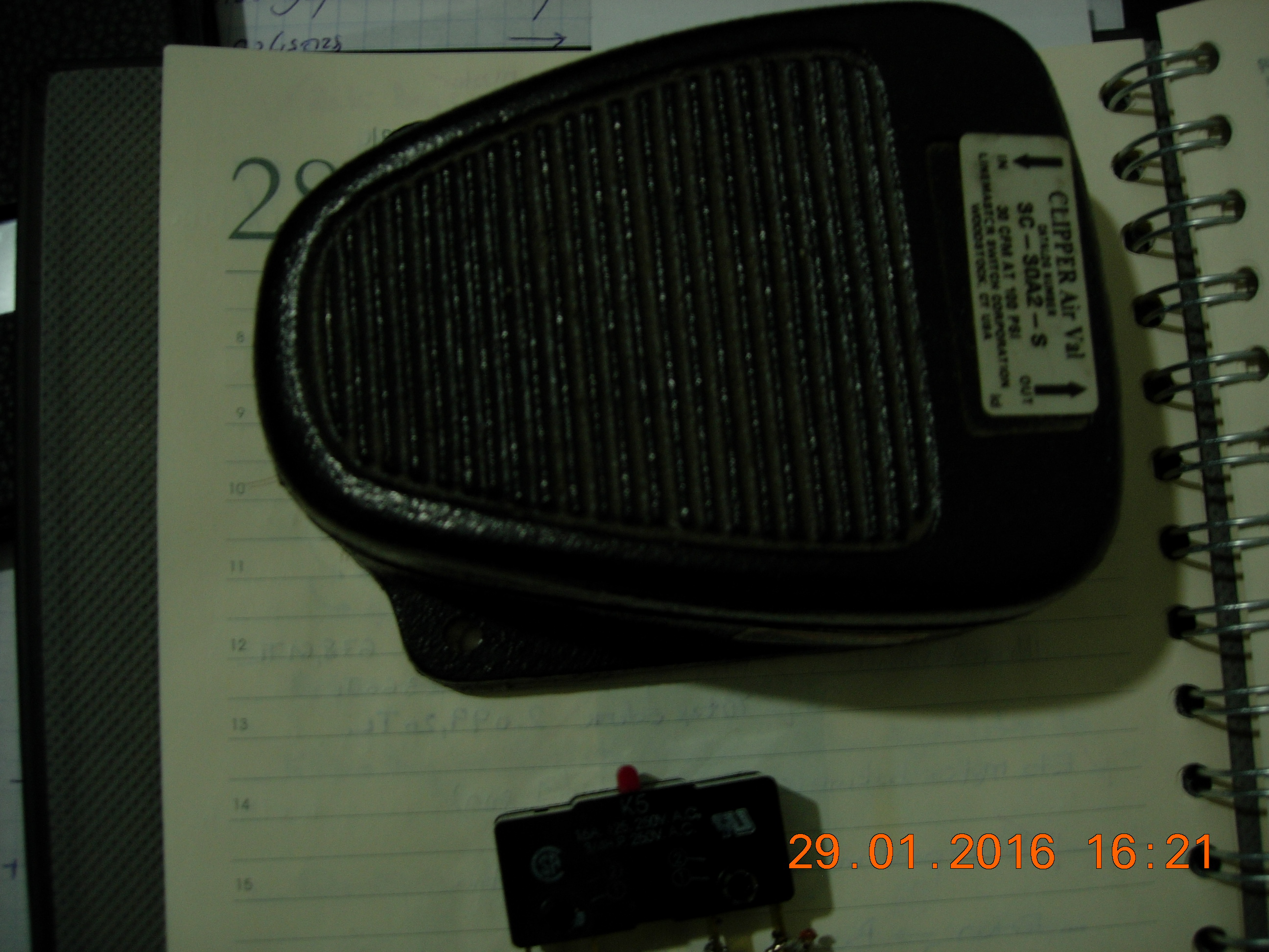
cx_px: 634
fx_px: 1393
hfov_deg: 49.0
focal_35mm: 38
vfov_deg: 37.7
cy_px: 476
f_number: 2.8
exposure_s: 1/9.2
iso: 64
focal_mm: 7.8
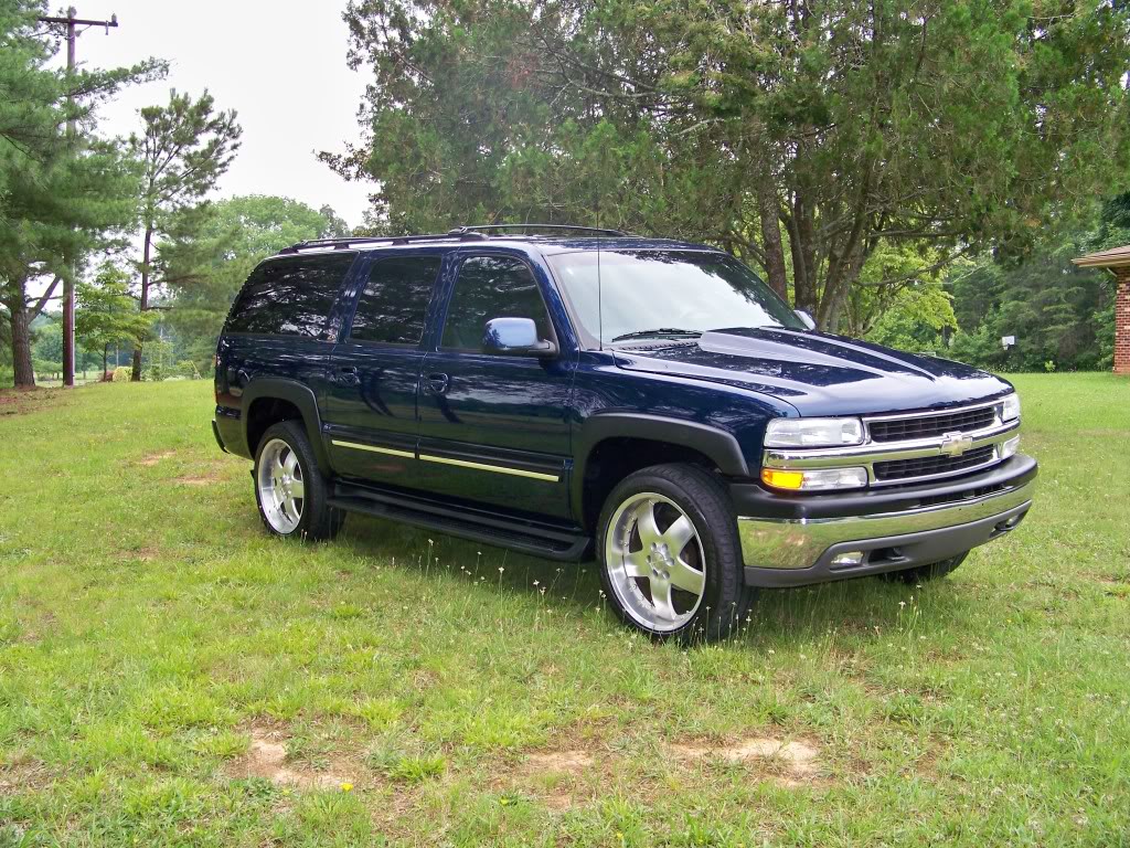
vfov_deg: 38.7
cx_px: 565
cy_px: 424
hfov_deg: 50.1
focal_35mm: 37
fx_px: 1208
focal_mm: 6.75
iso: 80
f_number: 2.8
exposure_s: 1/250
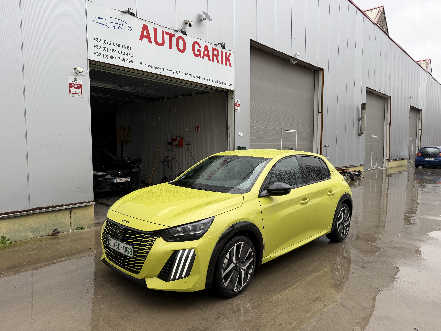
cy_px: 166
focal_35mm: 24
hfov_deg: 71.6
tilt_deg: -3.2
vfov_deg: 56.8
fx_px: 306
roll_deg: +0.9
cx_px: 220
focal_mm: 6.76
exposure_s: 1/584
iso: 80
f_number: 1.78
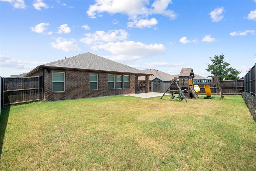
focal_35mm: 16
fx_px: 114
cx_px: 128
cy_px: 86
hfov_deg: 96.8
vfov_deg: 73.7
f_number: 7.1
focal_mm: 16
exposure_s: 1/400
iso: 800
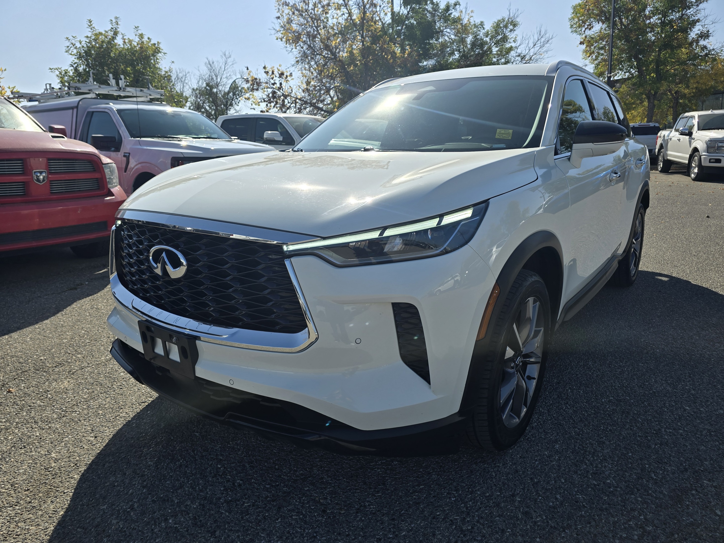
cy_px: 272
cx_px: 362
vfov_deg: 58.9
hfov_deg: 73.9
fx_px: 481
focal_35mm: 23
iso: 12
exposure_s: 1/854
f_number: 1.7
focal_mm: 6.3
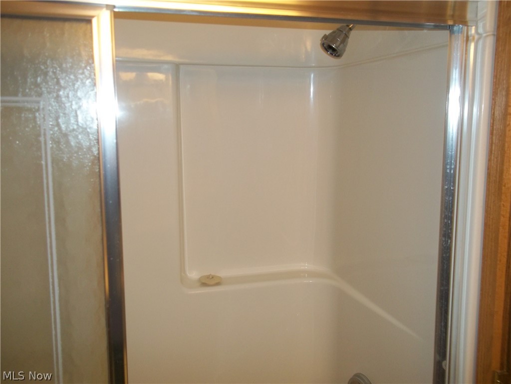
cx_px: 256
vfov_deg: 44.2
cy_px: 192
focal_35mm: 32
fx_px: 472
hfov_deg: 56.8
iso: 160
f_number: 2.9
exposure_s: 1/30
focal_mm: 5.7
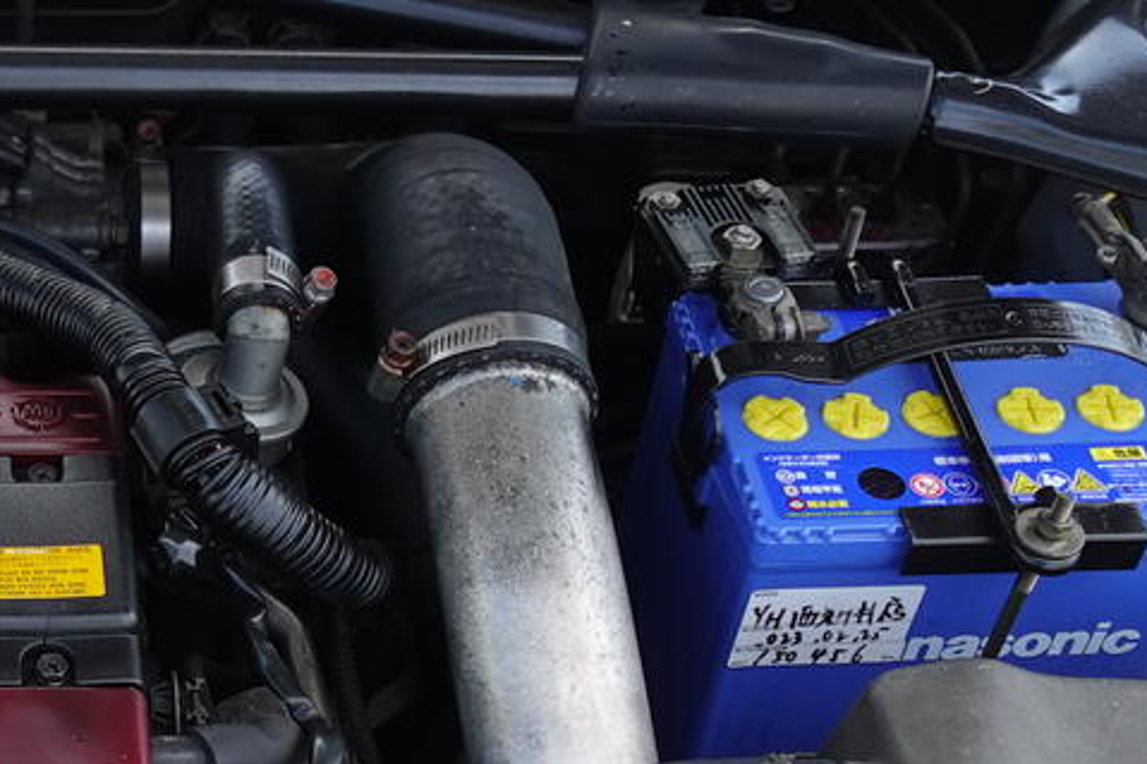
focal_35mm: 81
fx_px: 2580
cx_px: -79
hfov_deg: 23.7
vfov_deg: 16.7
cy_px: 629
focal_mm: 7.6
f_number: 2
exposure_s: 1/1000
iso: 125
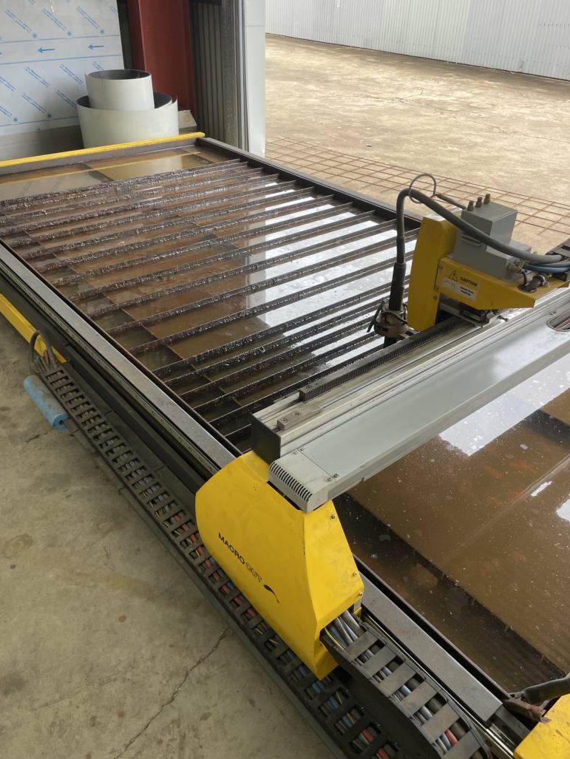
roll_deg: -0.6
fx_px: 592
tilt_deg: -33.9
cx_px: 289
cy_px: 368
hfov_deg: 51.4
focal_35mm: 27
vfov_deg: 65.3
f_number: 1.6
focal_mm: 4.2
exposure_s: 1/121
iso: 32
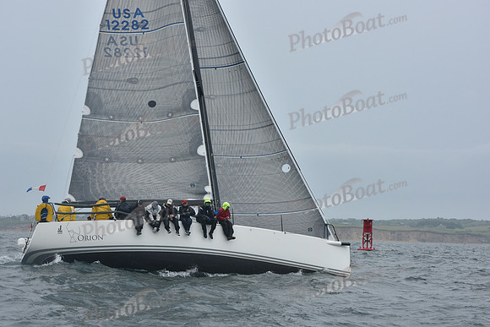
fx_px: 1225
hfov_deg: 22.6
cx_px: 245
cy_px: 164
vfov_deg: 15.2
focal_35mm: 90
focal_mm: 90
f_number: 9
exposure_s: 1/1000
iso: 320
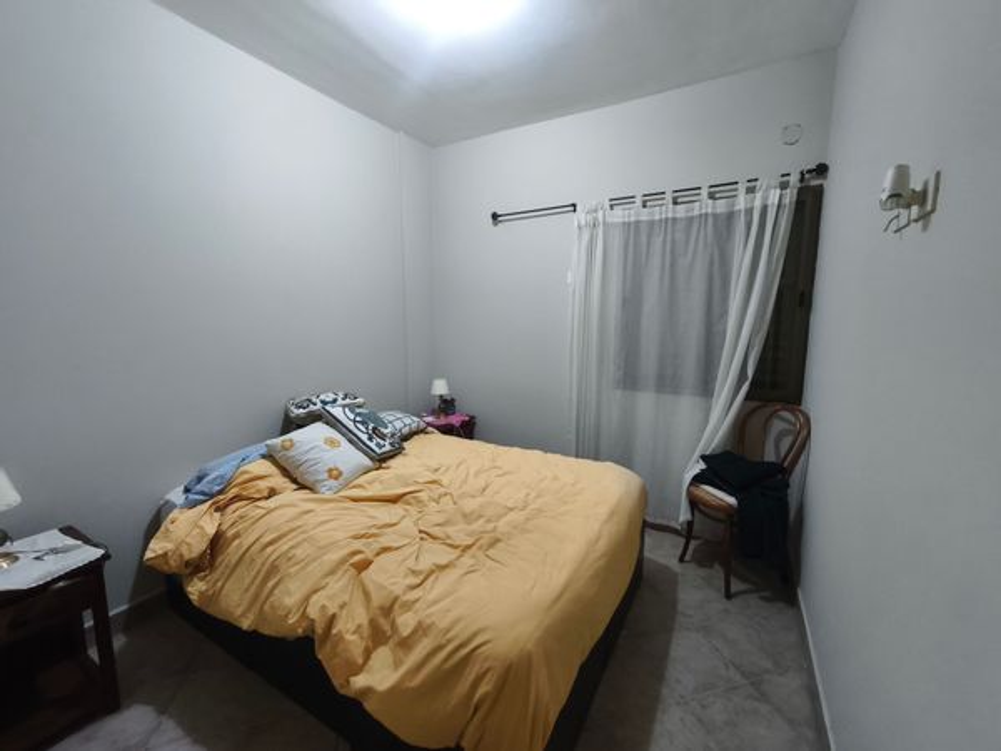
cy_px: 376
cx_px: 500
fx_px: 434
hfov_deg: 98.2
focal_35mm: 15
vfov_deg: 81.7
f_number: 2.2
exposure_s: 1/33.3
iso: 400
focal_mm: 1.91
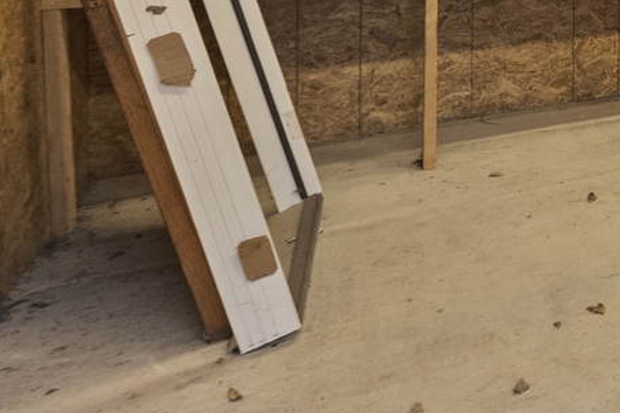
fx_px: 898
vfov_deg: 22.2
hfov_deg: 24.7
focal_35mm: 52
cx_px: 1016
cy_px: -176
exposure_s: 1/3
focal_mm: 14.6
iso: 800
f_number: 5
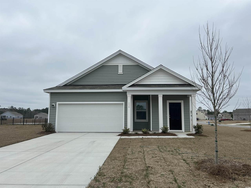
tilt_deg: +7.0
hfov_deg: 67.3
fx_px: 189
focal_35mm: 26
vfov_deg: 53.1
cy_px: 94
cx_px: 126
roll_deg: -0.4
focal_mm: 5.7
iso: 50
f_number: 1.5
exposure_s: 1/4274
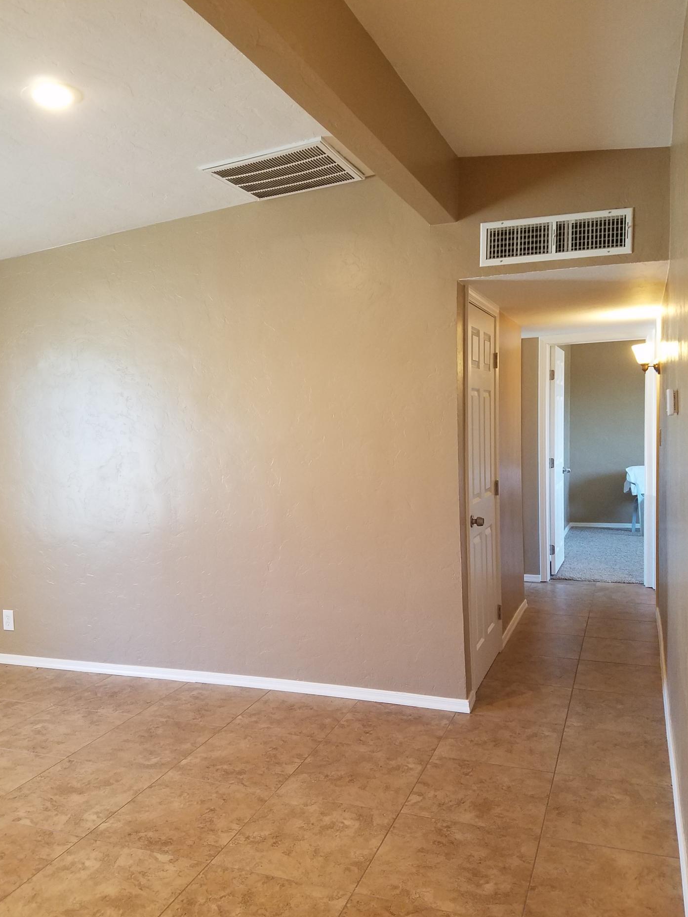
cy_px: 489
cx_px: 366
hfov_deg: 49.7
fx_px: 742
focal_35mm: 28
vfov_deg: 63.4
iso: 160
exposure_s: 1/40
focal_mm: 4.2
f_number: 1.7
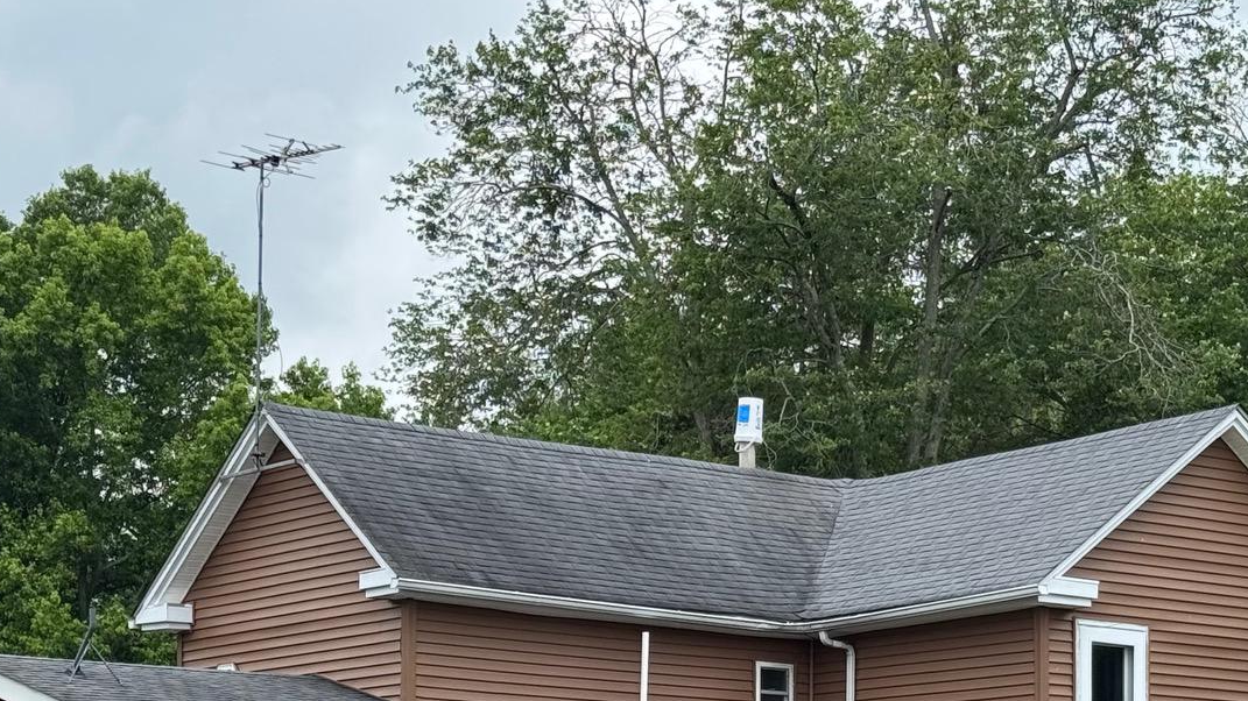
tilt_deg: +4.7
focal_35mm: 100
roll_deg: -0.5
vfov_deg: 11.9
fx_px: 3309
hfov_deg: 21.3
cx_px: 710
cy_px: 758
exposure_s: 1/2045
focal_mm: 6.76
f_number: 1.78
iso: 64
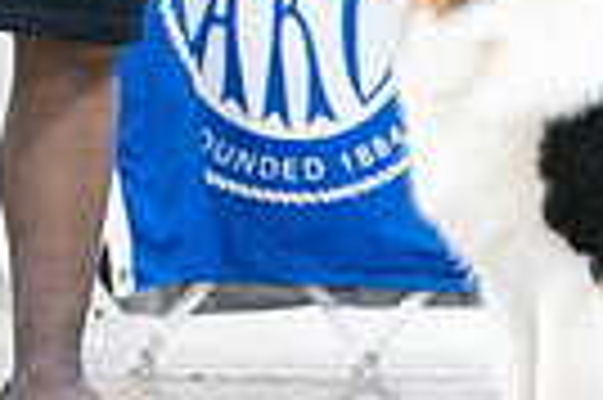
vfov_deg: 1.7
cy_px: -204
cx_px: 374
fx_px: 13166
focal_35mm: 787
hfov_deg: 2.6
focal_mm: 182
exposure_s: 1/250
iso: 6400
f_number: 2.8
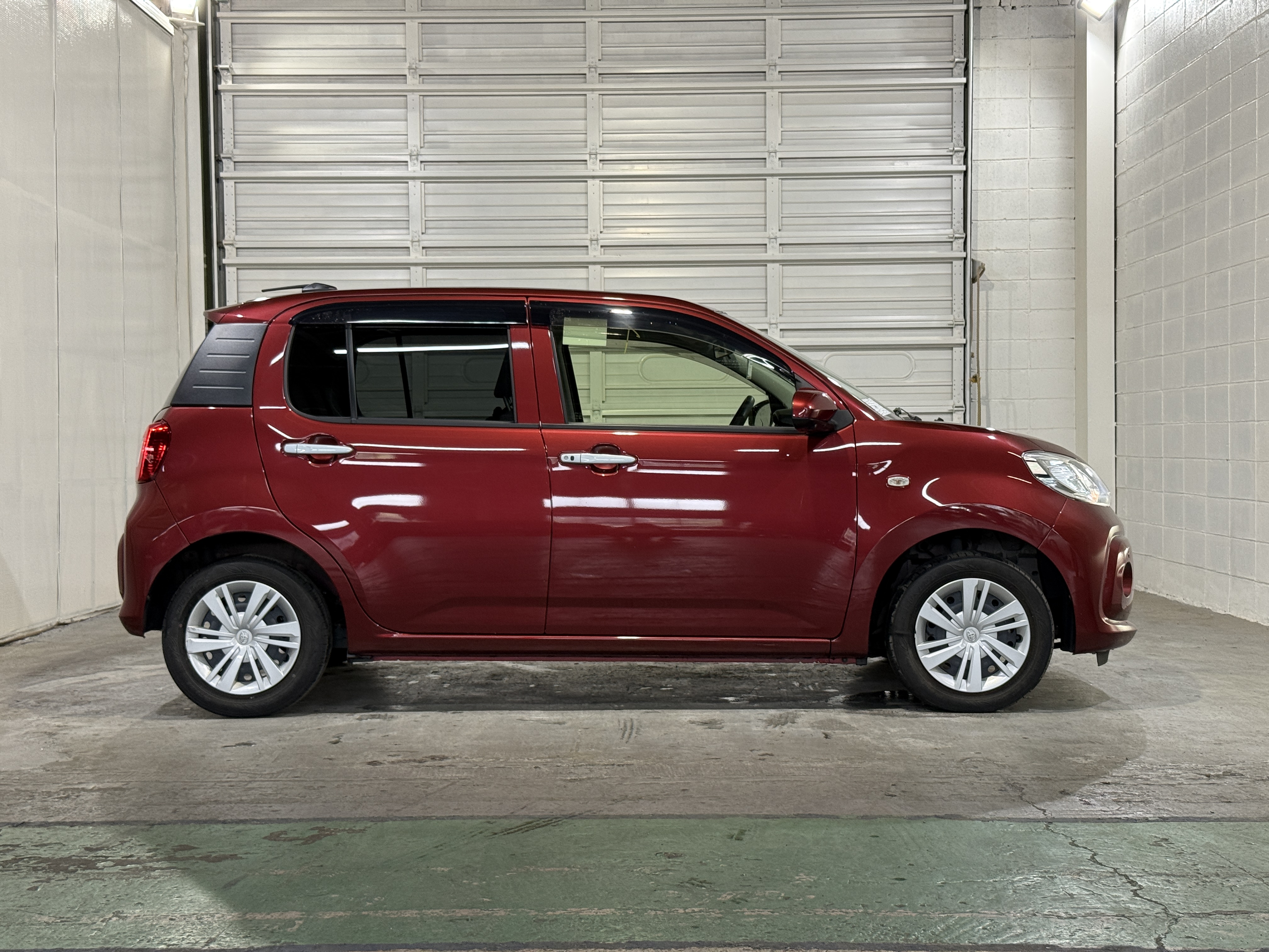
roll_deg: +0.3
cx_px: 634
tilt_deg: -0.9
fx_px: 1760
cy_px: 476
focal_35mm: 48
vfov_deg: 30.3
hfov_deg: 39.7
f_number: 1.78
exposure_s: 1/60
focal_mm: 6.76
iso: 100
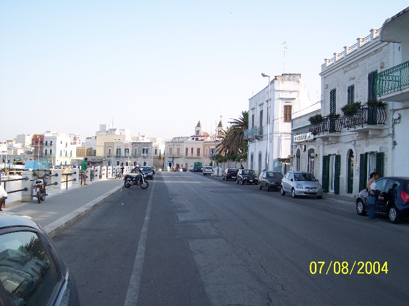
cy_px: 153
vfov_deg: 37.7
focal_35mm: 38
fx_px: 449
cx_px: 204
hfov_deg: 49.0
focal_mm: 8
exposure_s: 1/700
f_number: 2.8
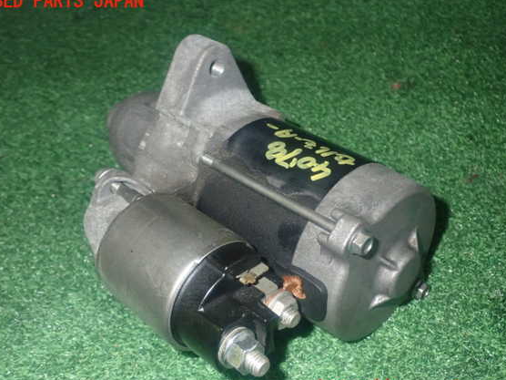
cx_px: 251
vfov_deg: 35.1
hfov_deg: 45.8
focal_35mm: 41
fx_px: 599
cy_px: 195
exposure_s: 1/40
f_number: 8
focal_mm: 6.83
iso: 800
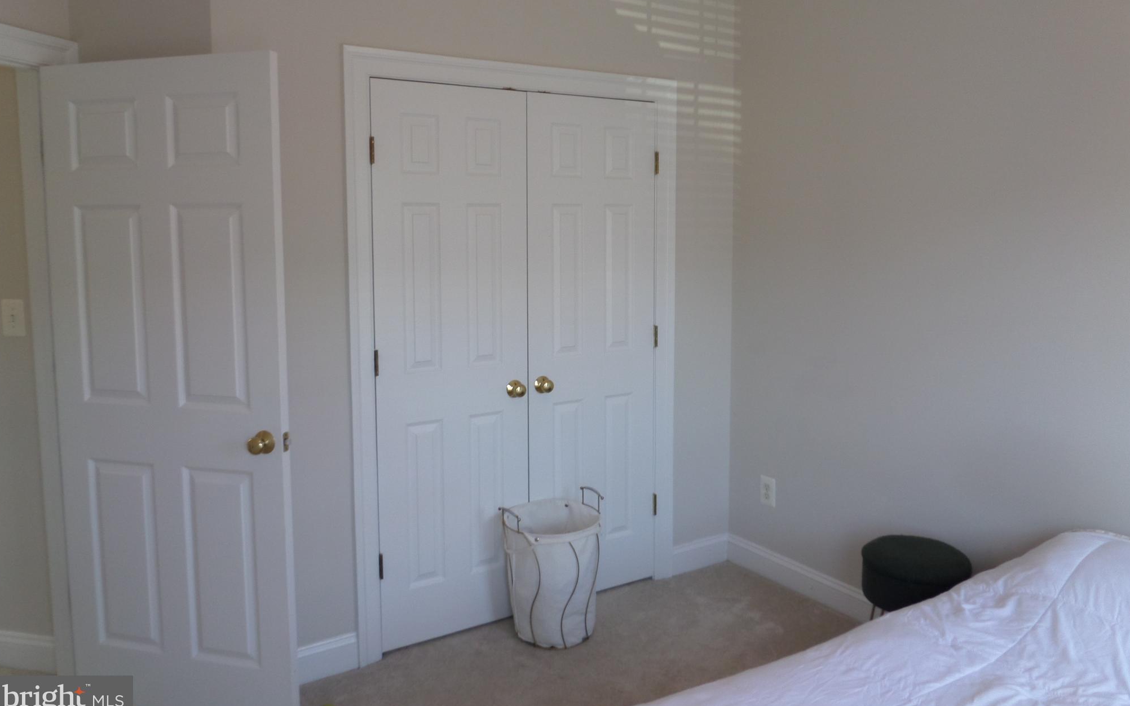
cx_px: 570
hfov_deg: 70.4
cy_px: 289
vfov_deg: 47.4
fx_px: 801
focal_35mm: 26
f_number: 3.2
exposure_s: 1/30
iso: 100
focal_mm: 4
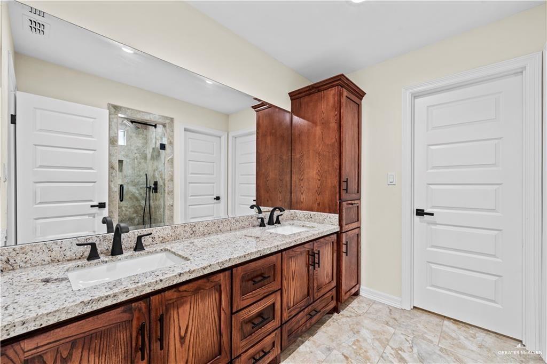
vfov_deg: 81.2
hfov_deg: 104.3
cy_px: 182
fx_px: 213
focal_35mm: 14
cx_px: 274
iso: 100
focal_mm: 14
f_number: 8
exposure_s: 1.6
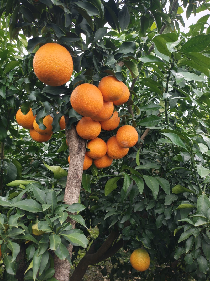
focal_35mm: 26
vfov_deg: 67.3
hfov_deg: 53.1
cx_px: 105
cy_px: 140
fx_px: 210
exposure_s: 1/228
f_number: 1.5
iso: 50
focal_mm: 4.94
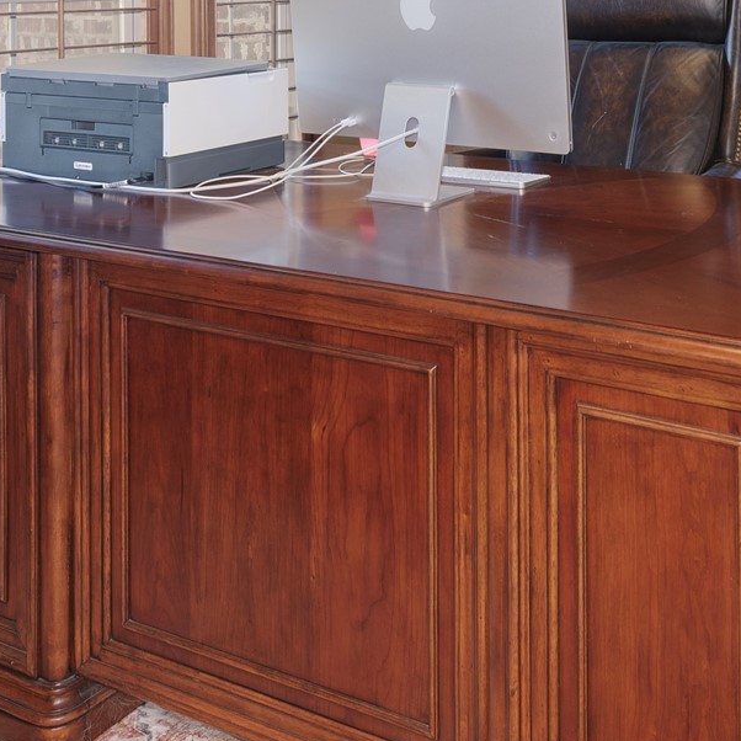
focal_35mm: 49
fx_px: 1187
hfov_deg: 34.1
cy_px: -17
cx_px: 542
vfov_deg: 31.7
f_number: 7.1
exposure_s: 2.5
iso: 100
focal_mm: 16
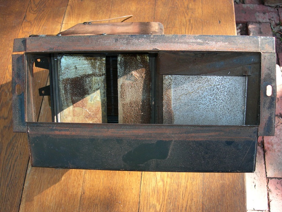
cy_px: 106
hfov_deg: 49.0
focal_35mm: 38
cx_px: 141
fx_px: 310
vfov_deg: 37.7
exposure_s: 1/30
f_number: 2.8
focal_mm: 7.8
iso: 50
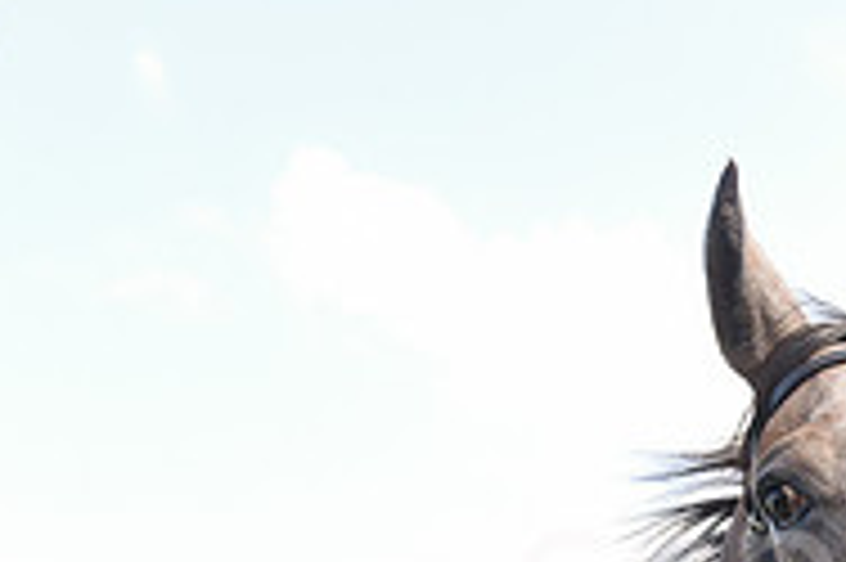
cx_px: 1107
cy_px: 861
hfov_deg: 17.7
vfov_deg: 12.0
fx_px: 2536
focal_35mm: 108
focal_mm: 35
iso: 400
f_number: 5.6
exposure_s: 1/400
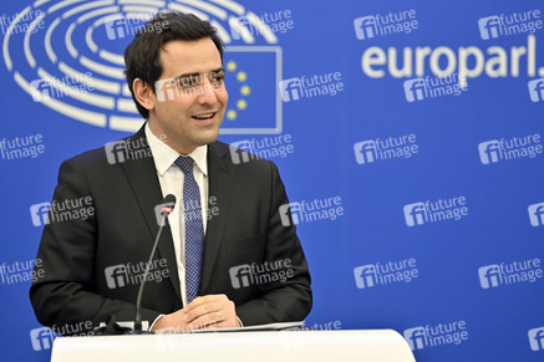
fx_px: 2492
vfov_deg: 8.3
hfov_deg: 12.5
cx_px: 278
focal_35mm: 165
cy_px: 180
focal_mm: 160
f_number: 2.8
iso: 1250
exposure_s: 1/250
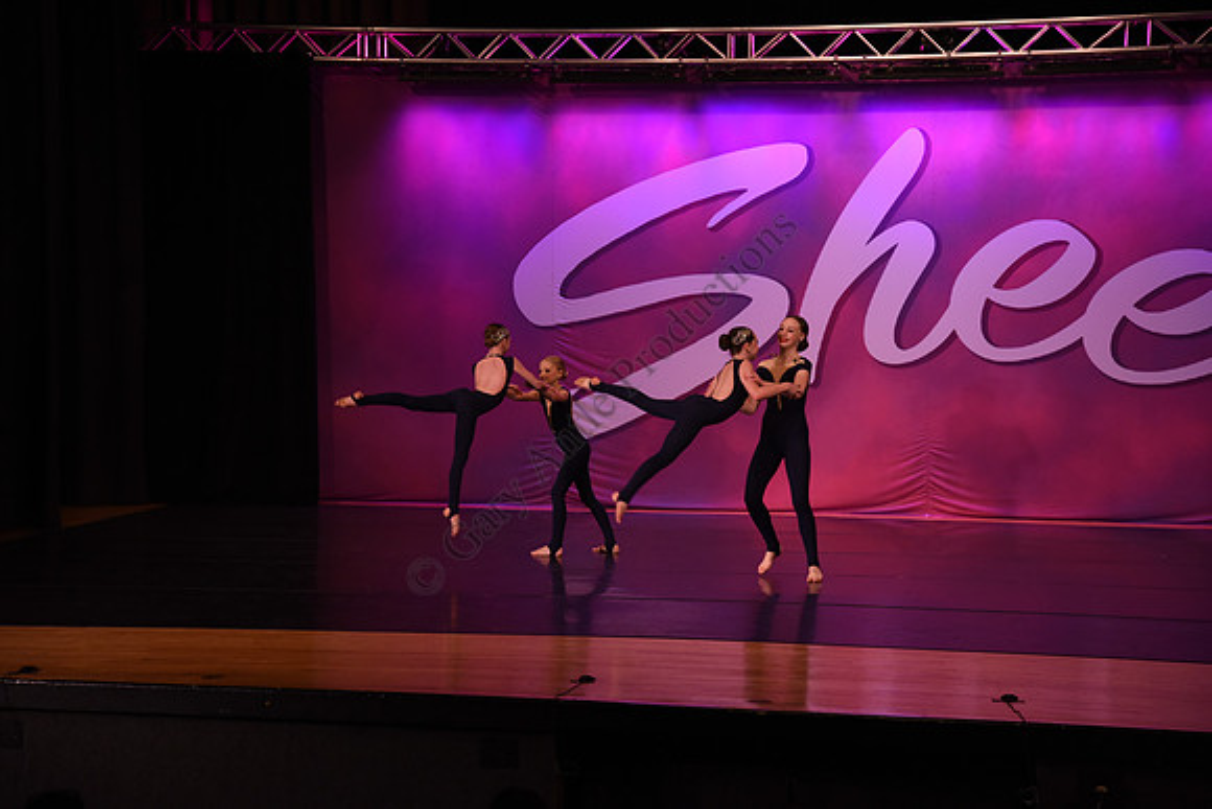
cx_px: 606
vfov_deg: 16.1
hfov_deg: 23.9
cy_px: 404
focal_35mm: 85
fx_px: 2862
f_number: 5
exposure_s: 1/320
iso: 2000
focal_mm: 85
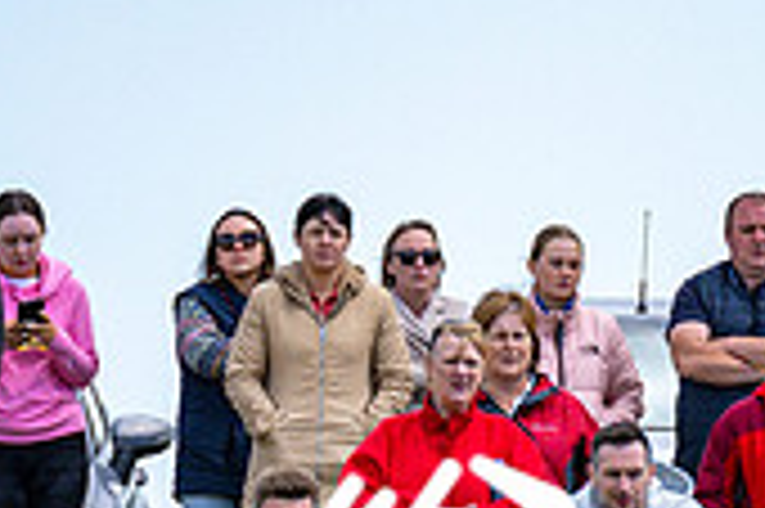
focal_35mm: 1537
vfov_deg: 0.9
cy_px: 643
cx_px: 454
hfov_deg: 1.3
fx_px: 32629
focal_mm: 300
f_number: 2.8
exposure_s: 1/6400
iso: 560
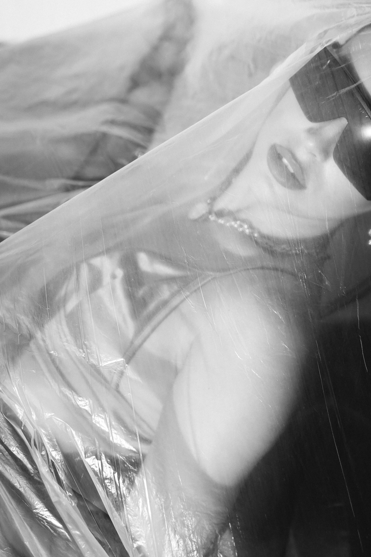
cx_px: 190
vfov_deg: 32.9
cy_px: 273
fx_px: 943
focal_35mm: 61
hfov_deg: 22.3
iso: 1250
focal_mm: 43
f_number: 2.8
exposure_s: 1/8000
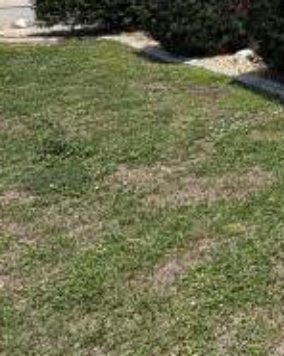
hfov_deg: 21.4
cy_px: -62
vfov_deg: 28.2
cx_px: 434
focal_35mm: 59
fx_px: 620
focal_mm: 2.22
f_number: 2.2
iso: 50
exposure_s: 1/2028
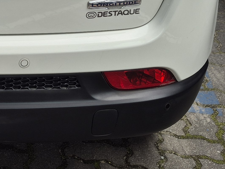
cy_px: -66
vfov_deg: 16.0
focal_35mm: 86
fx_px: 559
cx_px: -67
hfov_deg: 20.8
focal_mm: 5.4
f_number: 1.8
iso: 25
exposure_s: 1/590
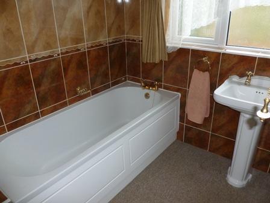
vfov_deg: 49.7
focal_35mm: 28
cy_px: 102
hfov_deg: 63.4
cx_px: 135
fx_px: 218
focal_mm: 5
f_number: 3.3
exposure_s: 1/60
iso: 320
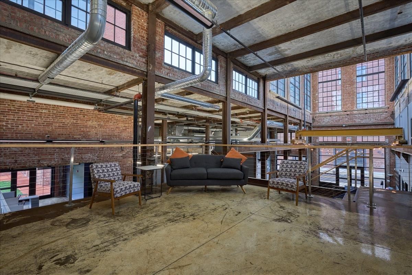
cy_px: 138
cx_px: 206
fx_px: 195
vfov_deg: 70.4
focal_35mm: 17
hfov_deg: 93.3
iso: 100
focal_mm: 17
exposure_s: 1/2
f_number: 9
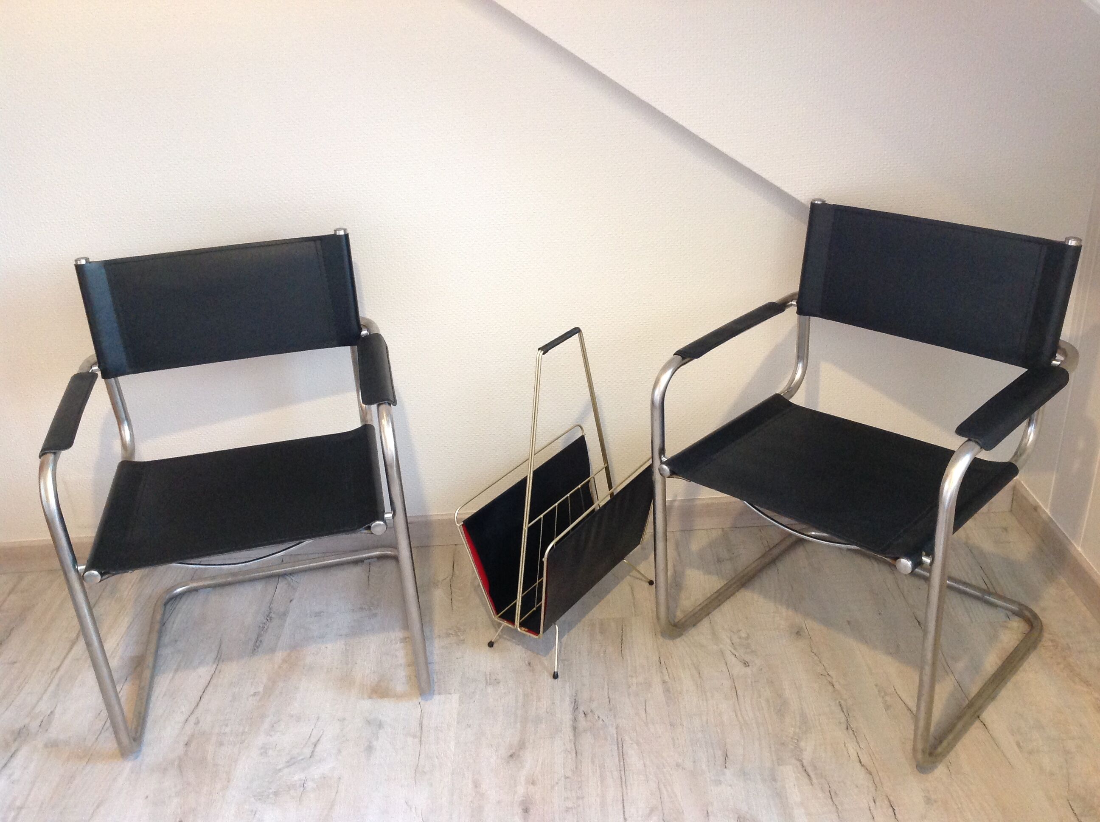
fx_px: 1111
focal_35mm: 35
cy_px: 411
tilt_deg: -26.4
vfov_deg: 40.6
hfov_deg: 52.7
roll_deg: +3.9
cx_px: 550
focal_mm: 4.28
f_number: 2.4
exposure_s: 1/15
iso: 250
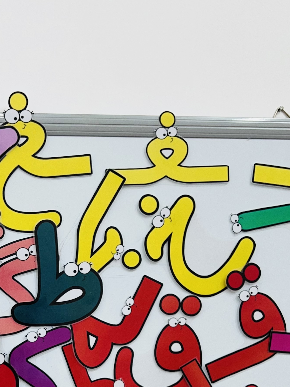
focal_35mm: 59
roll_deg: +1.9
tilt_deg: -2.9
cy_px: 350
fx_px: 659
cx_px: 76
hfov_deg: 24.6
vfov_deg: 31.2
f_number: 1.5
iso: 50
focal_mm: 5.7
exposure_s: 1/100
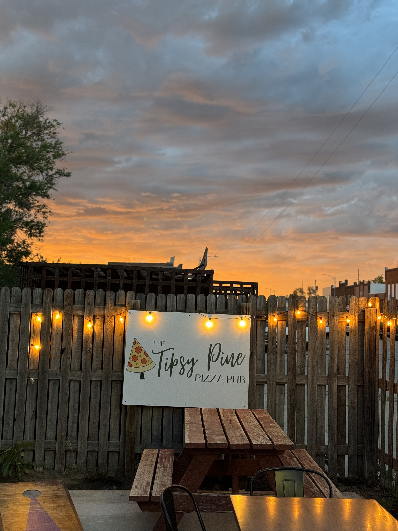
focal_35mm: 48
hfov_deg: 30.3
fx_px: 736
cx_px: 199
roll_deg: -0.8
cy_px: 266
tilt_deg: +3.2
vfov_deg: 39.7
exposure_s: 1/40
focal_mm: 6.76
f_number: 1.78
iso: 320
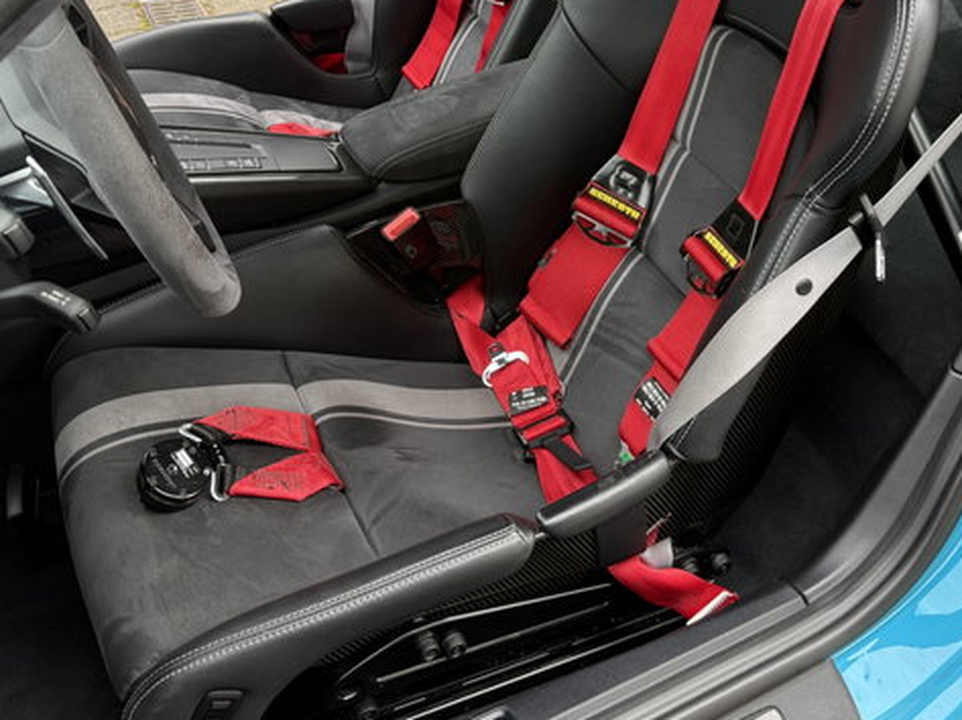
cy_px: 171
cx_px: 582
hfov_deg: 47.6
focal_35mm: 39
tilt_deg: -32.0
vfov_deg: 35.9
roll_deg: -1.9
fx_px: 1083
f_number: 1.78
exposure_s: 1/322
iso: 100
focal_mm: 6.76
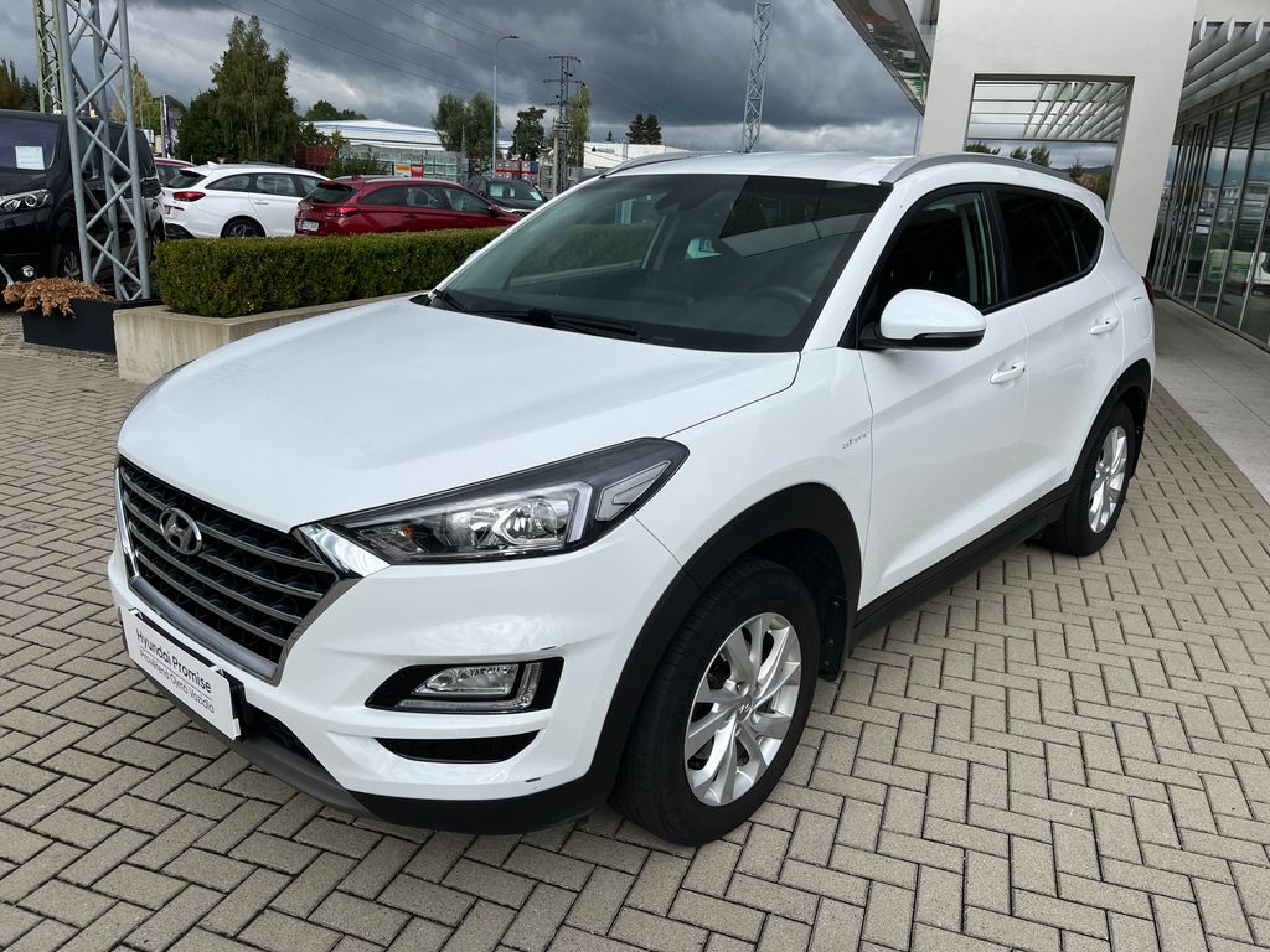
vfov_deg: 53.1
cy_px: 476
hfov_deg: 67.3
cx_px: 635
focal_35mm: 26
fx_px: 954
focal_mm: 5.1
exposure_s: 1/4310
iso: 50
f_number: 1.6
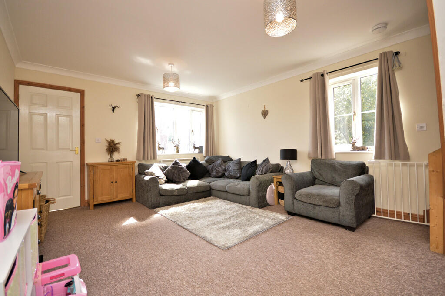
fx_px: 185
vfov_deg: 77.2
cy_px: 148
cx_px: 222
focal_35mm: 15
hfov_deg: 100.4
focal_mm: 10
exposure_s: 1/80
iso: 400
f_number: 4
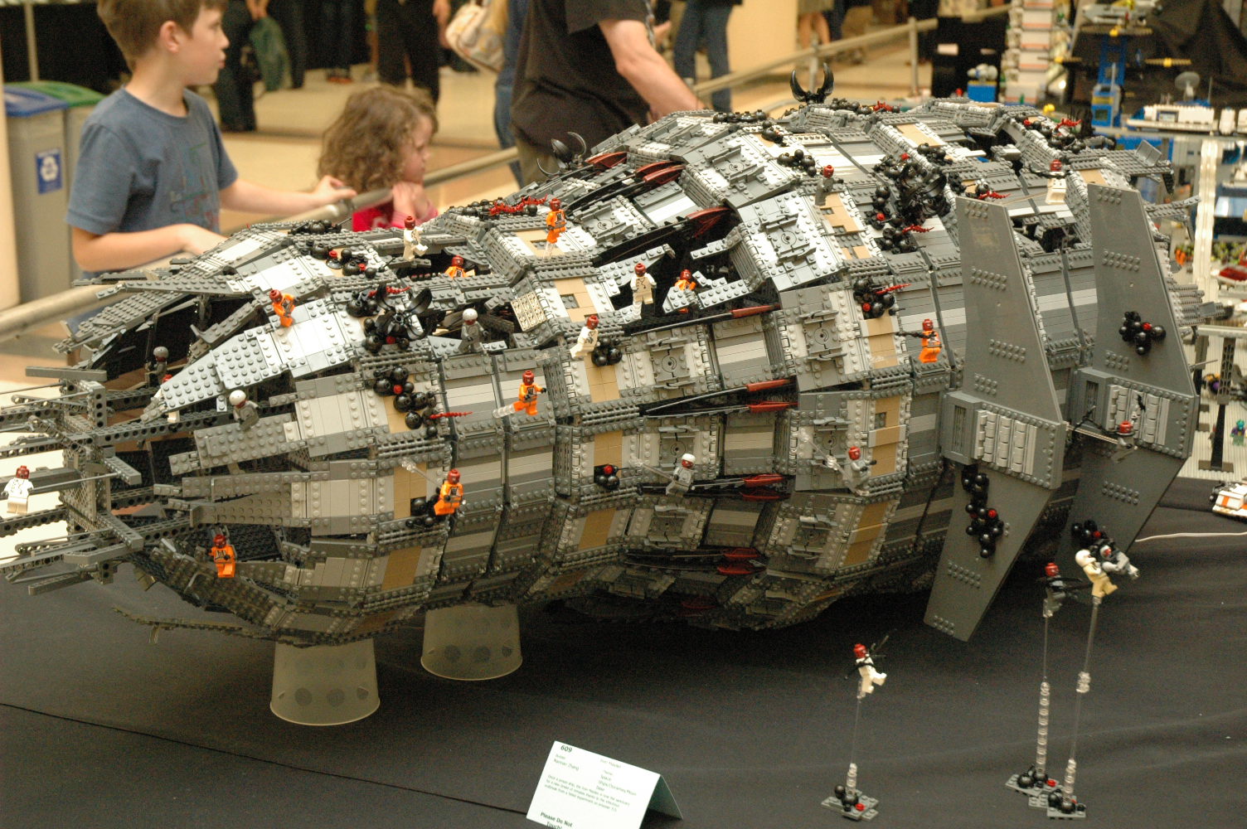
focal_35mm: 57
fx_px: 1973
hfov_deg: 35.1
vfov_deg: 23.7
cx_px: 624
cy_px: 414
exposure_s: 1/60
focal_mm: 38
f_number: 6.3
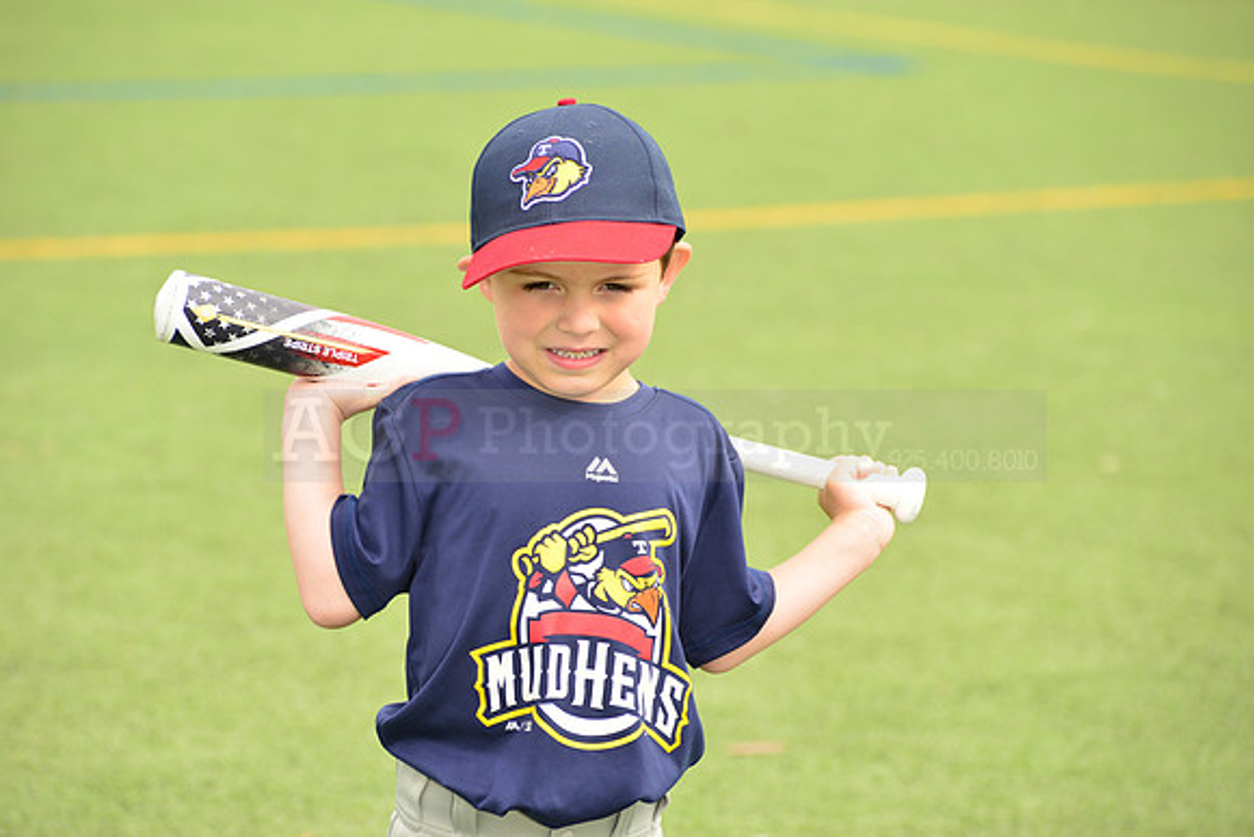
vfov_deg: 7.4
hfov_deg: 11.1
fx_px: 6445
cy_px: 418
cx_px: 627
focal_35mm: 185
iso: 250
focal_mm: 185
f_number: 8
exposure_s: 1/200
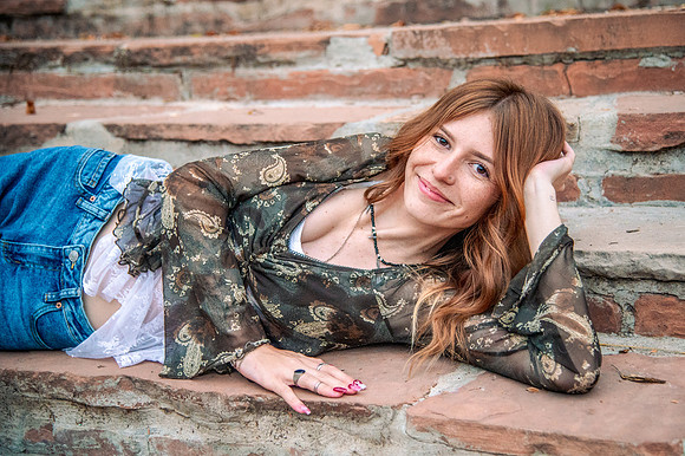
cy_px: 231
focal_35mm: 65
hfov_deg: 30.9
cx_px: 360
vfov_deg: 20.8
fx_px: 1241
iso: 8000
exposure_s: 1/80
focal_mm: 62
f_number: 4
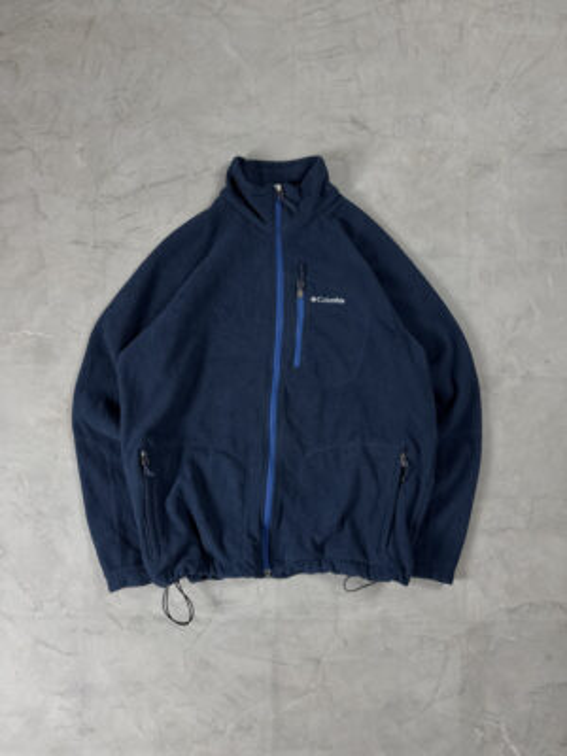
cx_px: 284
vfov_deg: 71.6
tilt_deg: -84.9
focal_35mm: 24
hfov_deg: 56.8
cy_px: 378
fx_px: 524
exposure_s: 1/60
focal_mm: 6.76
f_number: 1.78
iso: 160
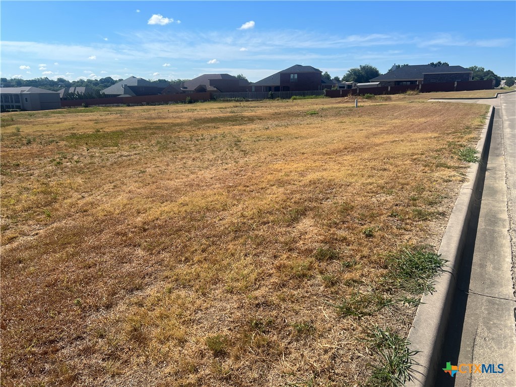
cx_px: 258
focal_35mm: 26
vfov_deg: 53.1
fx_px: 388
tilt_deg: -14.5
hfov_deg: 67.3
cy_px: 194
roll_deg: +0.7
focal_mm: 5.7
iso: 50
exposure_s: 1/5319
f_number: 1.5
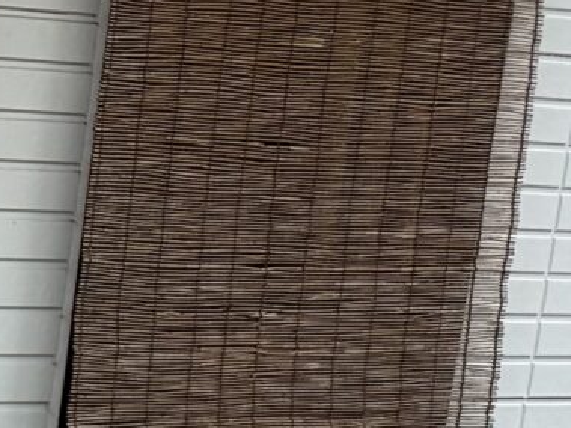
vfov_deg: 7.8
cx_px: -1177
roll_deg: +1.1
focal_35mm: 162
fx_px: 2671
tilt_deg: -18.2
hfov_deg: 9.4
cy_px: 1320
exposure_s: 1/2110
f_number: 1.78
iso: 80
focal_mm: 6.76
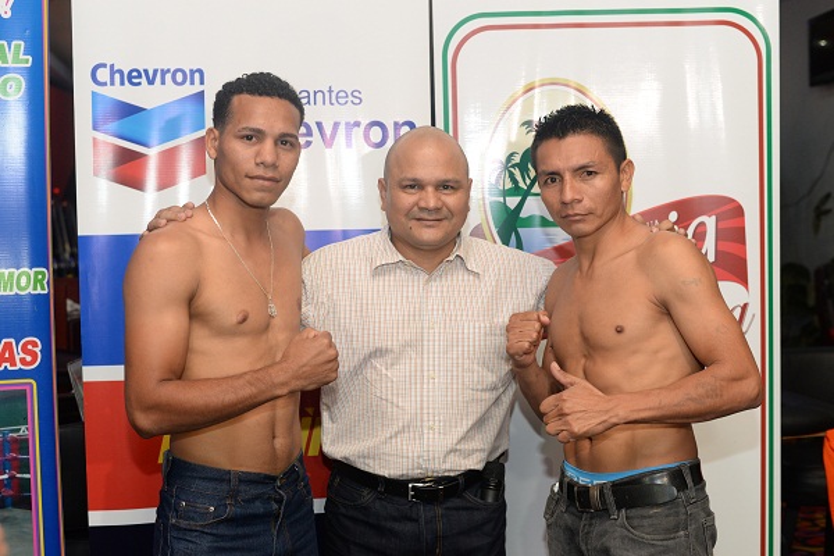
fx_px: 1158
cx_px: 417
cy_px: 278
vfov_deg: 27.0
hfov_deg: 39.6
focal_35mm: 50
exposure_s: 1/100
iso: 1600
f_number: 4.5
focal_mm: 50
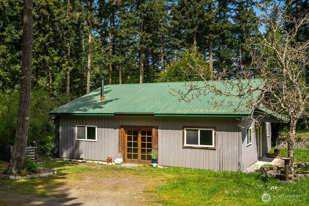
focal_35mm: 30
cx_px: 154
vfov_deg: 43.6
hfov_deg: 61.9
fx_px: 258
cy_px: 103
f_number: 5.6
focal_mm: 30
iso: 100
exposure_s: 1/1250
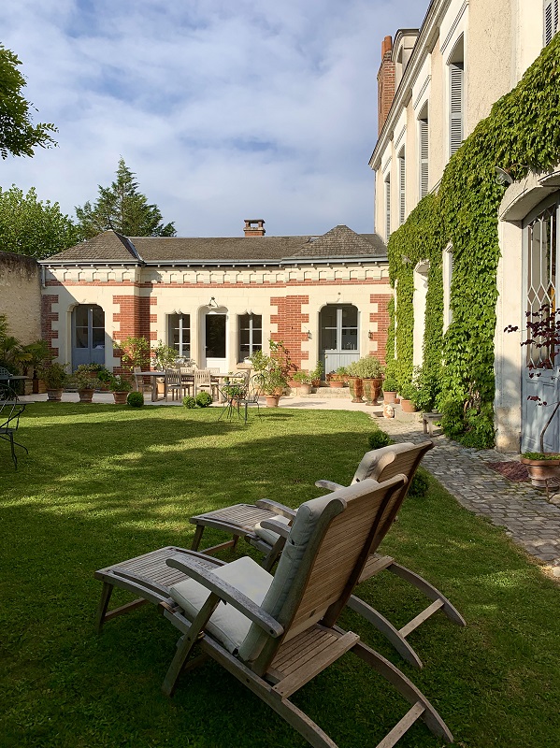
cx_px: 280
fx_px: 561
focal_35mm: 26
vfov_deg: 67.3
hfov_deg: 53.0
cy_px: 374
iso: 25
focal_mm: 4.25
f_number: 1.8
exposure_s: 1/2611
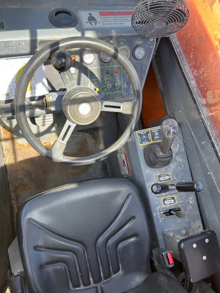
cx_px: 110
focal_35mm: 26
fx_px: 220
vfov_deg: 67.3
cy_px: 146
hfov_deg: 53.1
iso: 40
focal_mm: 5.1
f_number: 1.6
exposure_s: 1/202
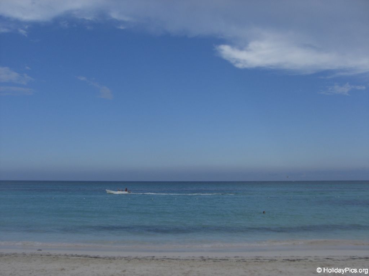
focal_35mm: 38
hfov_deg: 49.0
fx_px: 405
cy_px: 138
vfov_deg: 37.7
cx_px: 184
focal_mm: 6.2
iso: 64
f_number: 8
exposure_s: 1/160
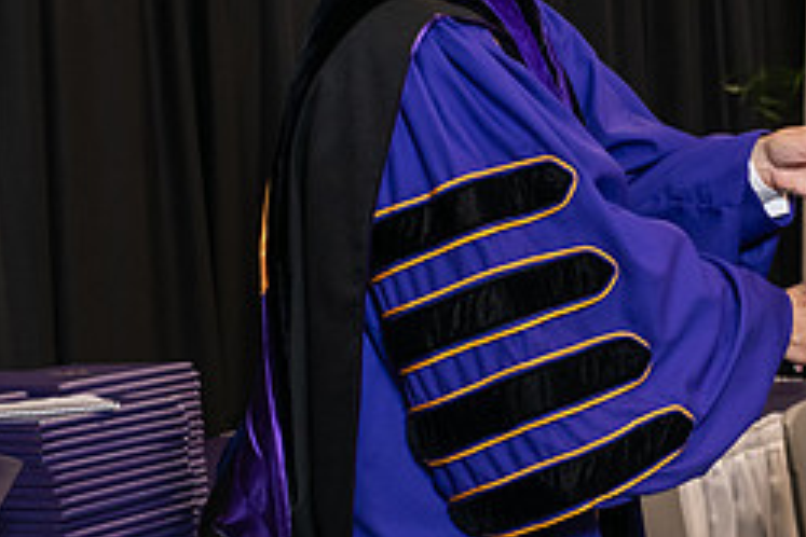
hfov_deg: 12.5
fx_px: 3649
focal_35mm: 163
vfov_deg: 8.4
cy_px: 105
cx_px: 741
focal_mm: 70
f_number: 5
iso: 1600
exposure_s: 1/125
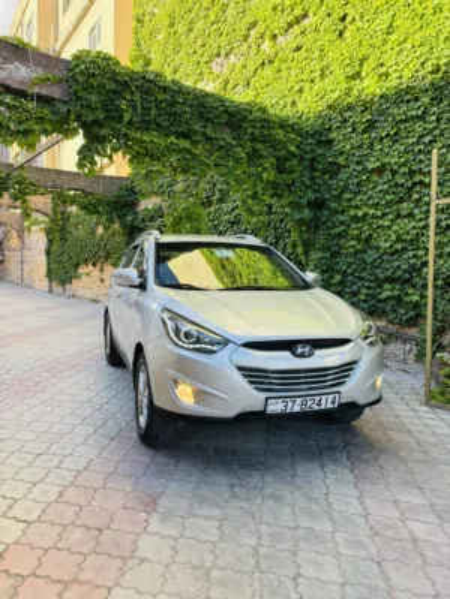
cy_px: 300
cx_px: 225
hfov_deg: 53.1
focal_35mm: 26
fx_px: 451
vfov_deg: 67.3
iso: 50
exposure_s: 1/304
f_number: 1.6
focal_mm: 5.96
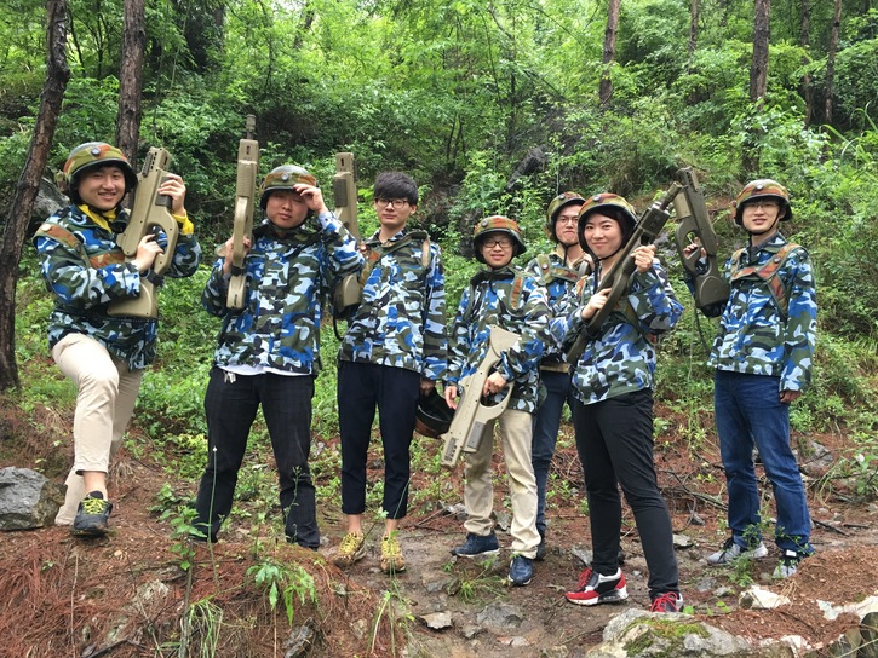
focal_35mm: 32
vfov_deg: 44.2
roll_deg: -2.3
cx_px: 482
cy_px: 327
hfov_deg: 56.7
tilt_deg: +6.4
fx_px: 812
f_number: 2.2
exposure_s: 1/33
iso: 50
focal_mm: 4.15
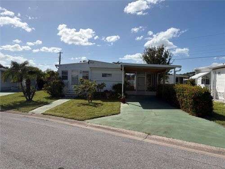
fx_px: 169
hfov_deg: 67.3
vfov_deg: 53.1
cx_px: 112
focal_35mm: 26
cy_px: 84
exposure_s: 1/6993
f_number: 1.6
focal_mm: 5.96
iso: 50
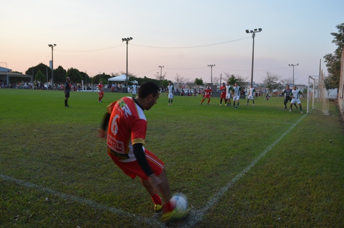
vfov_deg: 43.4
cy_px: 114
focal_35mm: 30
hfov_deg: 62.0
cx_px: 172
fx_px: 286
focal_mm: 20
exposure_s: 1/100
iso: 100
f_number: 5.6
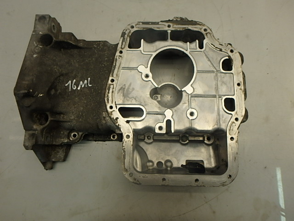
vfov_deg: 63.4
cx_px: 147
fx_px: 178
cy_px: 110
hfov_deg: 79.0
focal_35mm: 21
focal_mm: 3.7
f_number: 3.5
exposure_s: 1/80
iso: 125
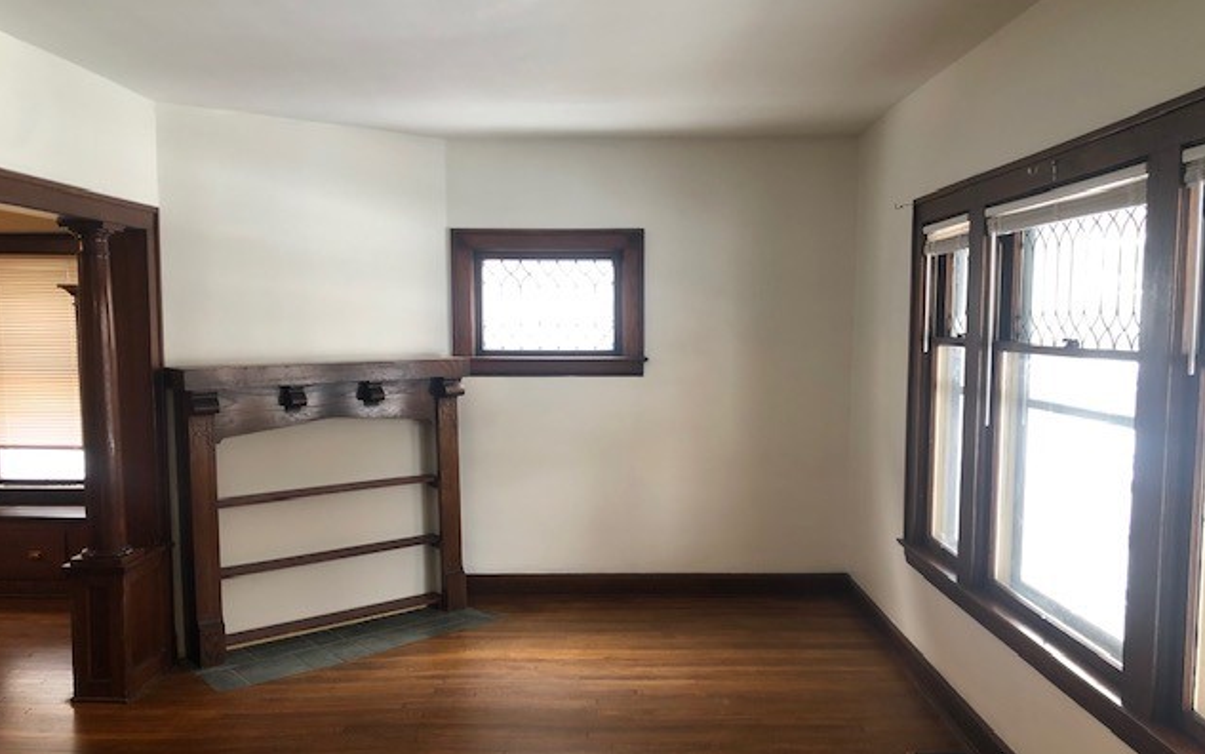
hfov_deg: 62.9
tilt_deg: -5.6
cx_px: 600
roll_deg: +0.8
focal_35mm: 30
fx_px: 985
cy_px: 423
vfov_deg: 41.8
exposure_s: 1/24
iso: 40
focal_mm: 4
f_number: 1.8
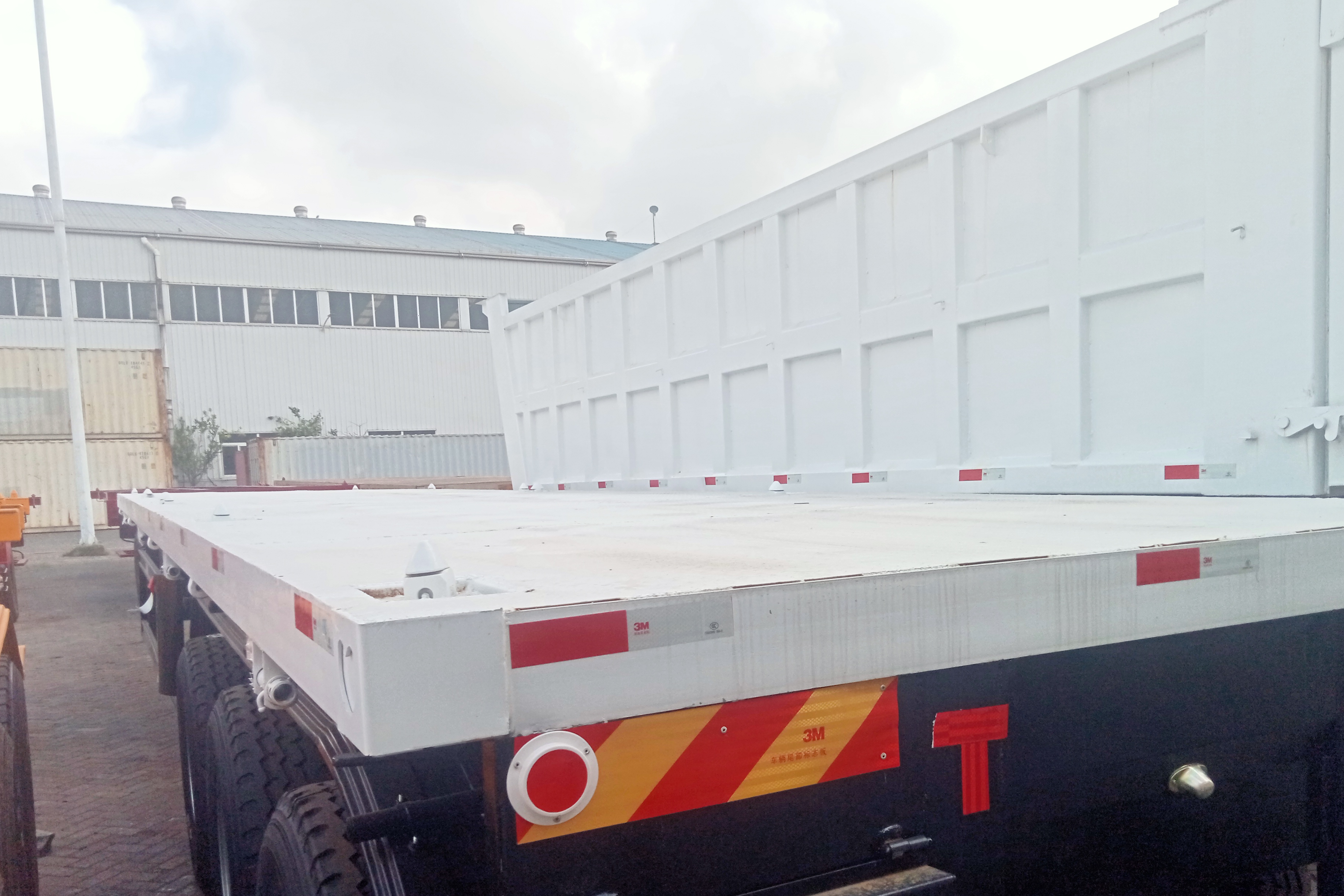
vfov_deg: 39.7
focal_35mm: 33
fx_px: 1232
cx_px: 710
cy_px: 563
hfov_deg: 57.2
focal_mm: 3.46
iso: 100
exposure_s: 1/669
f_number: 2.2
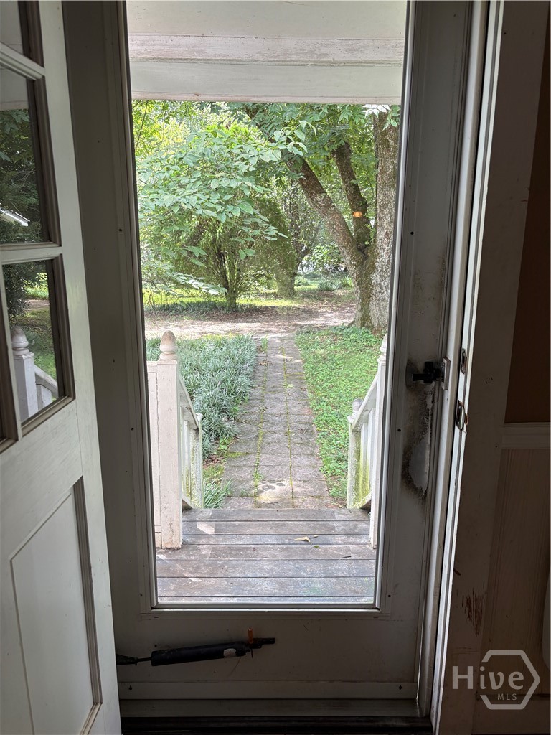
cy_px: 368
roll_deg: +0.0
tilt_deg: -13.4
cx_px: 276
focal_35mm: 26
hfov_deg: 53.1
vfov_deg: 67.3
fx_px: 552
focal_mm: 5.96
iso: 64
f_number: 1.6
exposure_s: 1/121
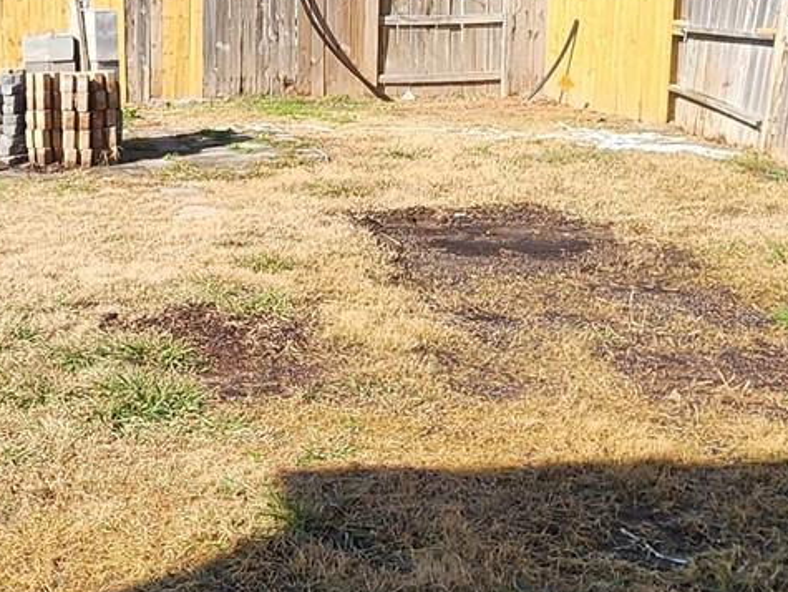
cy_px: 214
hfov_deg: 32.4
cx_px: 56
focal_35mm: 56
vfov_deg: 26.0
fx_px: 1276
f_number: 2.2
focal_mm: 2.2
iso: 50
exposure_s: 1/932
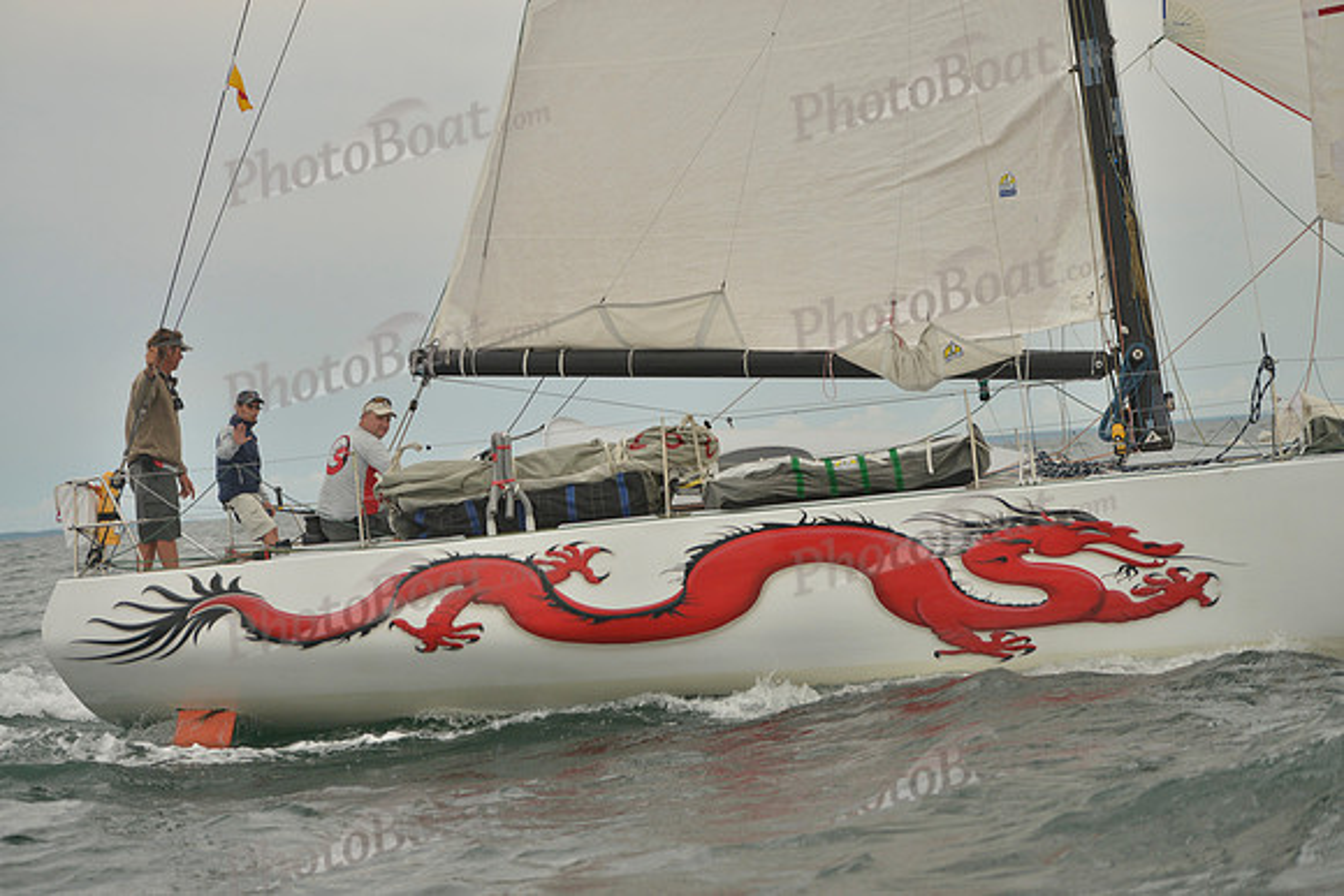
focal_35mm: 86
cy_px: 448
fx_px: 3211
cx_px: 672
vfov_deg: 15.9
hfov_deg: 23.6
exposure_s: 1/1250
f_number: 3.2
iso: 400
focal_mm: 86
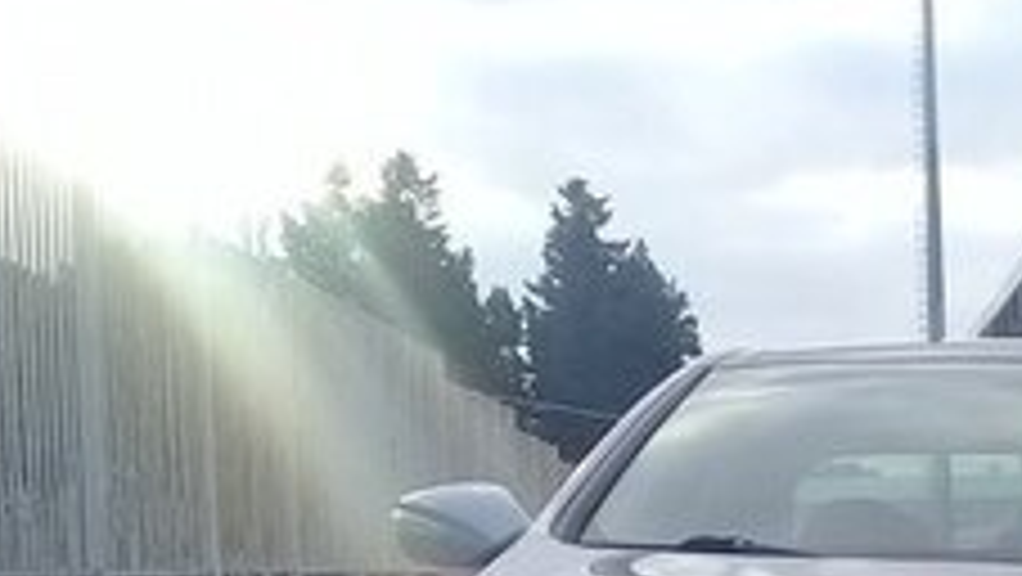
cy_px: 866
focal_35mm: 98
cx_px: 986
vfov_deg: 11.8
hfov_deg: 21.1
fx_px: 2657
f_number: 2.2
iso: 50
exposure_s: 1/198
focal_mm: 3.3
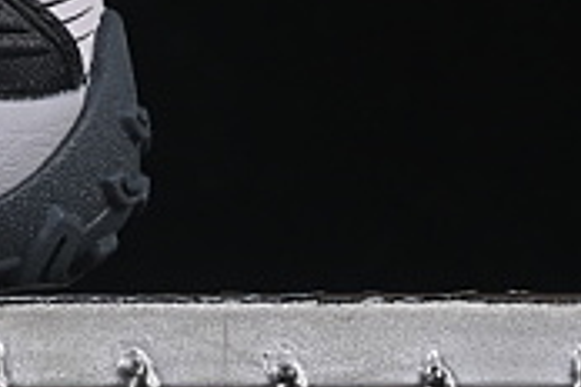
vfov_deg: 4.0
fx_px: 5567
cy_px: -255
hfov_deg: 5.8
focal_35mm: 345
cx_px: -685
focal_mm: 50
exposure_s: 1/80
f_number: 8
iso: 160
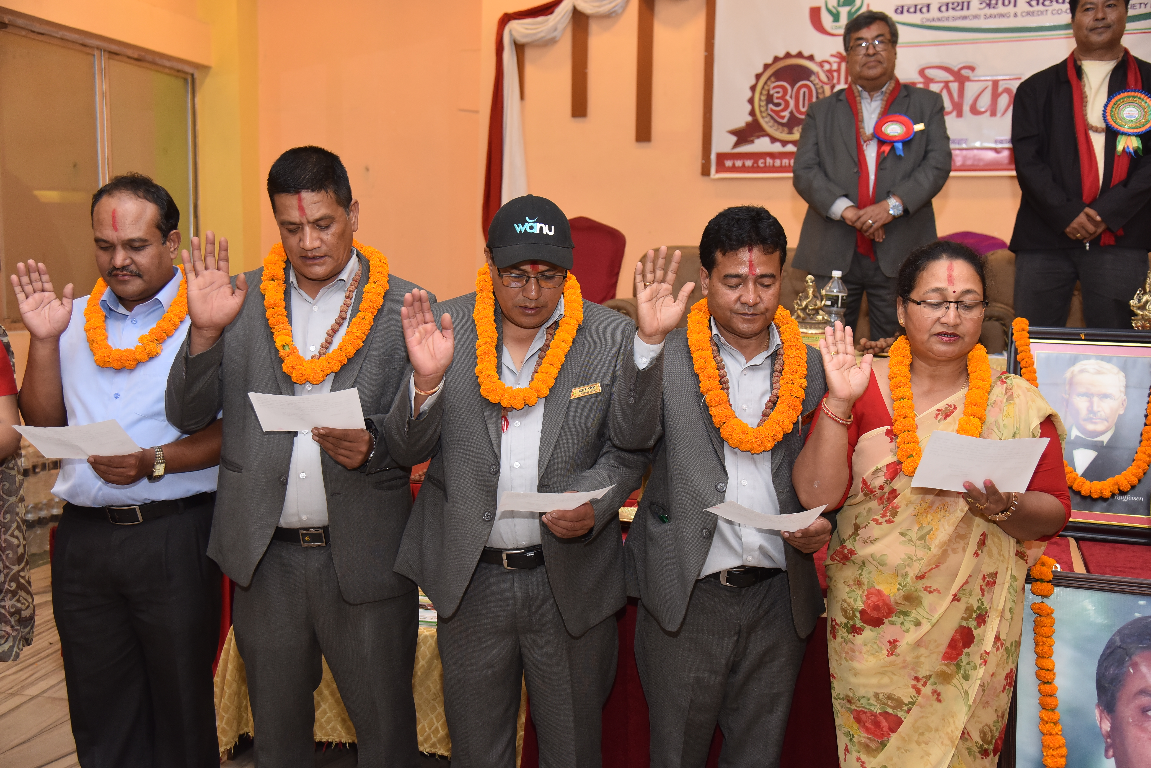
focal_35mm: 38
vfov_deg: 35.1
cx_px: 576
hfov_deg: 50.7
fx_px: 1215
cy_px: 384
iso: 800
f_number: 4
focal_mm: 38
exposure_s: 1/200
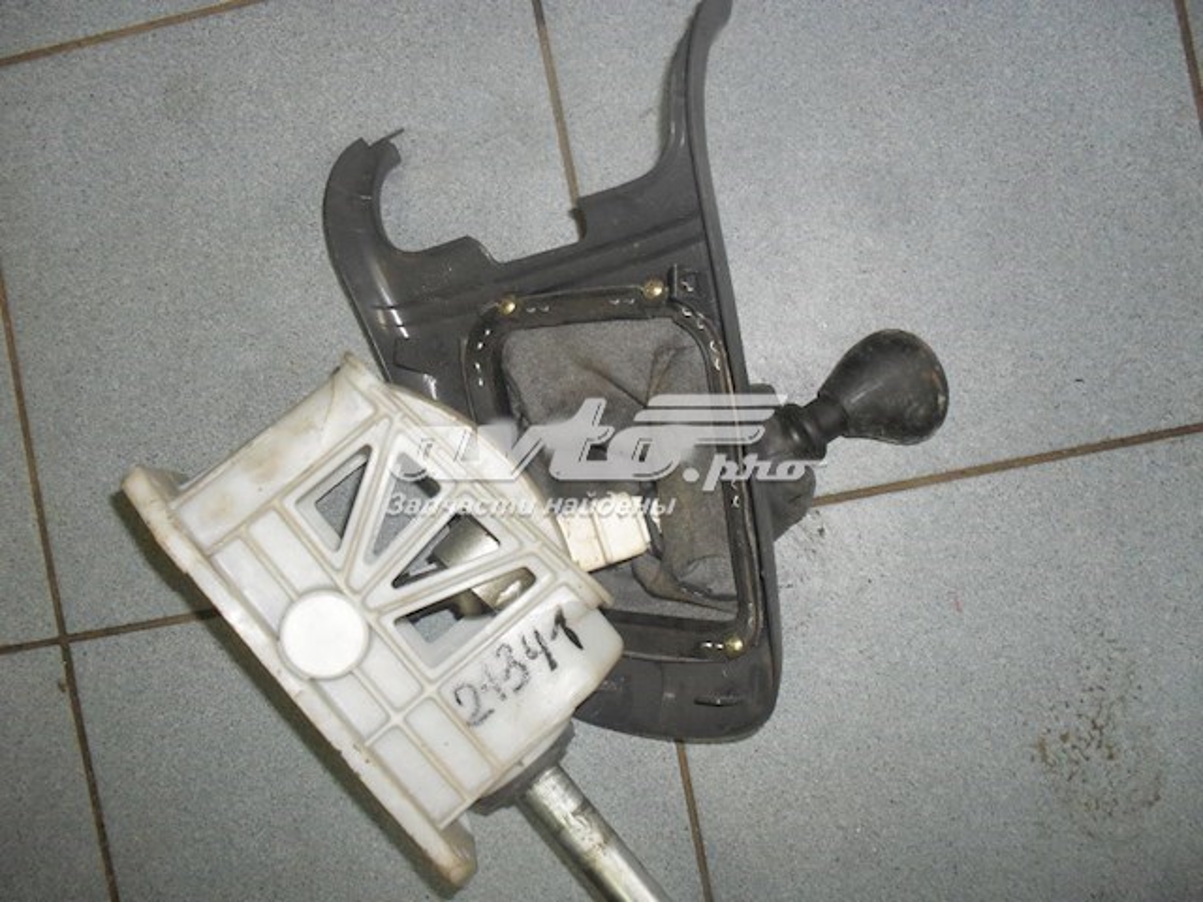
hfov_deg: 52.6
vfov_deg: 40.7
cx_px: 602
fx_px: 1216
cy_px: 451
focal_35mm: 35
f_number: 3.2
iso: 200
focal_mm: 6.3
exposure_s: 1/45
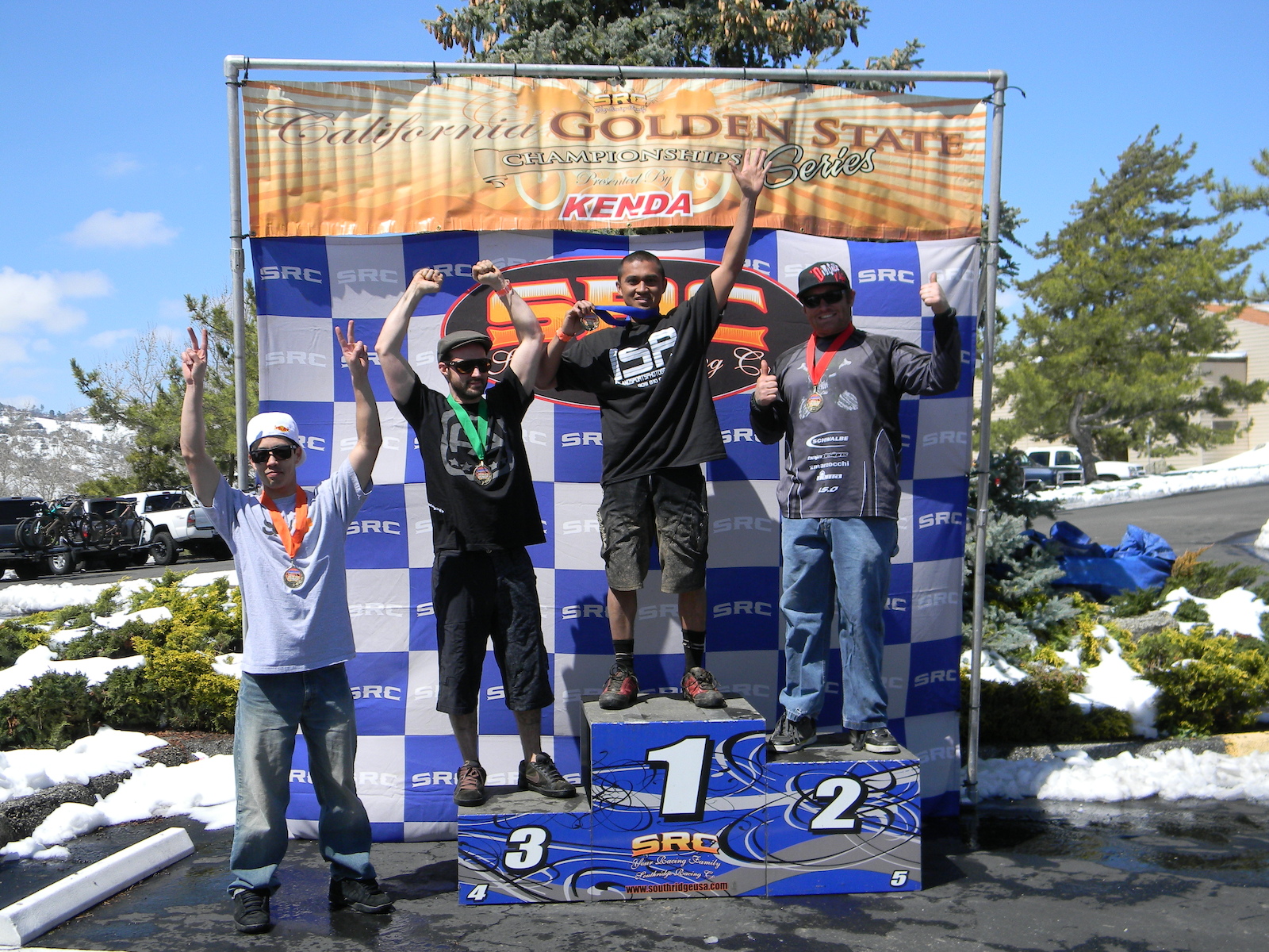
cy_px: 476
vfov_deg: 35.1
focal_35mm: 41
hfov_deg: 45.8
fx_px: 1503
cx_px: 634
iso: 80
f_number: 3.8
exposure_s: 1/864
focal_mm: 7.3
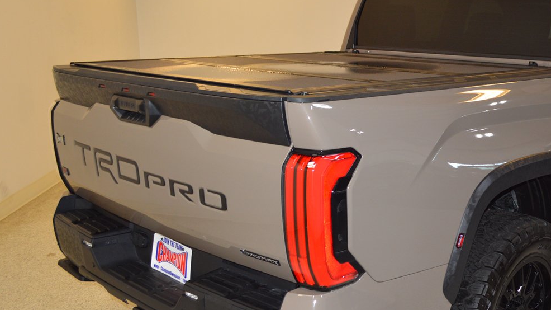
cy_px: 183
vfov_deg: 27.6
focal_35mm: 43
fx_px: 628
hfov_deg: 45.9
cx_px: 403
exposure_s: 1/80
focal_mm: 18
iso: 400
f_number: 4
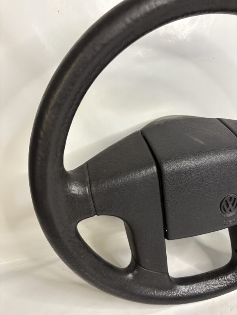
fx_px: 237
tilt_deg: -26.9
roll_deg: +4.3
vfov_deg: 67.3
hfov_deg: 53.1
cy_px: 158
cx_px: 118
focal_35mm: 26
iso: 125
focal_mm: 5.96
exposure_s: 1/50
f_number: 1.6
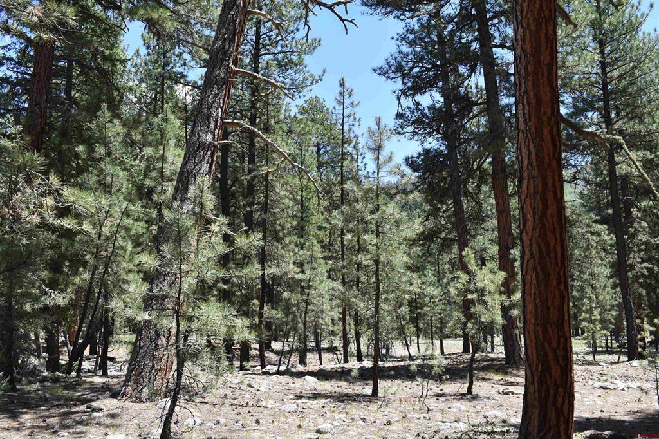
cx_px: 330
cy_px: 220
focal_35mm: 36
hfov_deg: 53.1
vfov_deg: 36.8
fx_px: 659
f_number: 7.1
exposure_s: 1/250
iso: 200
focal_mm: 24
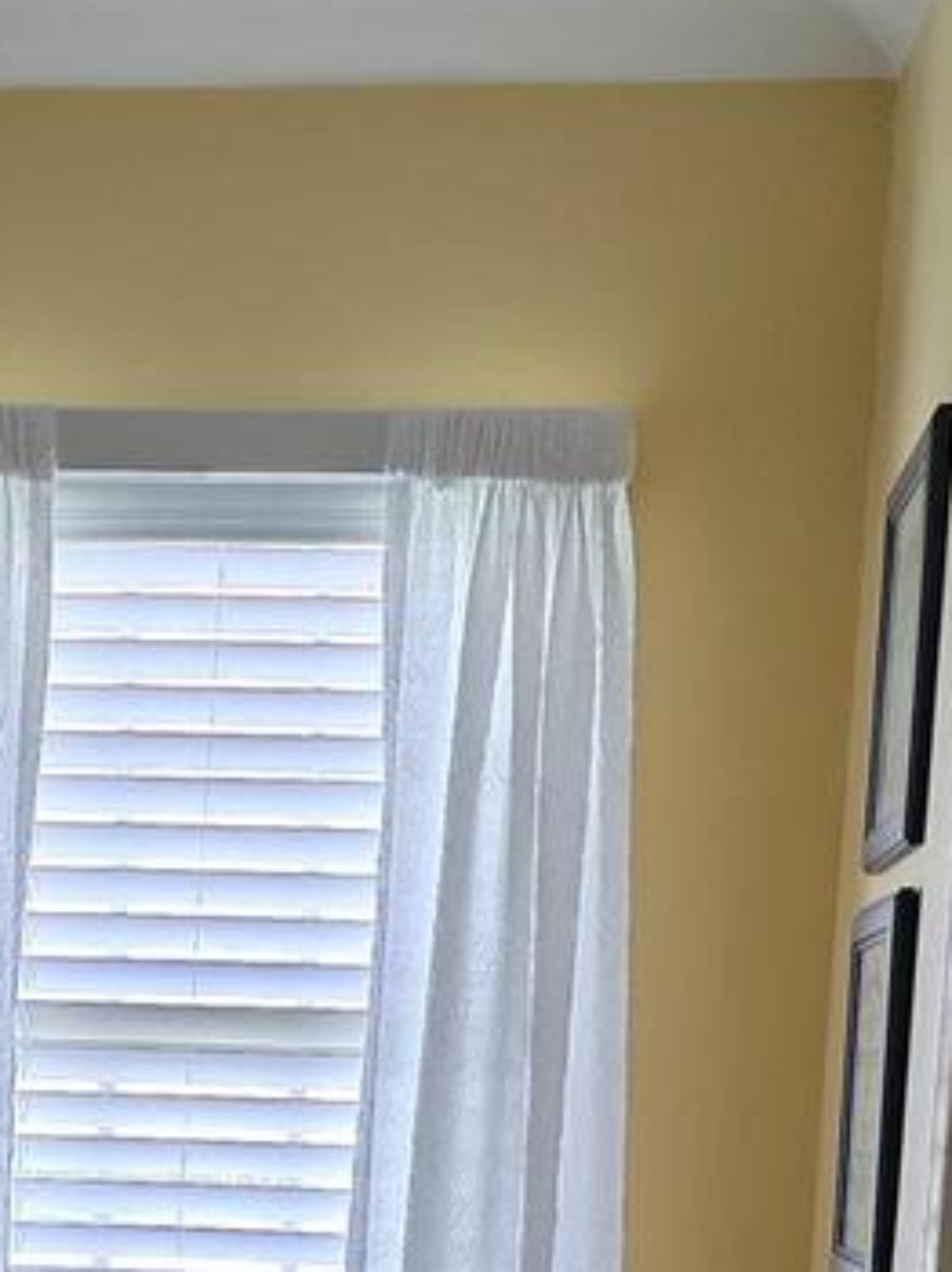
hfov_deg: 14.4
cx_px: 11
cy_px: 1755
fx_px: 3708
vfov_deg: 17.9
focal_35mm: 101
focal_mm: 6.3
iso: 640
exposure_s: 1/120
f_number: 1.7
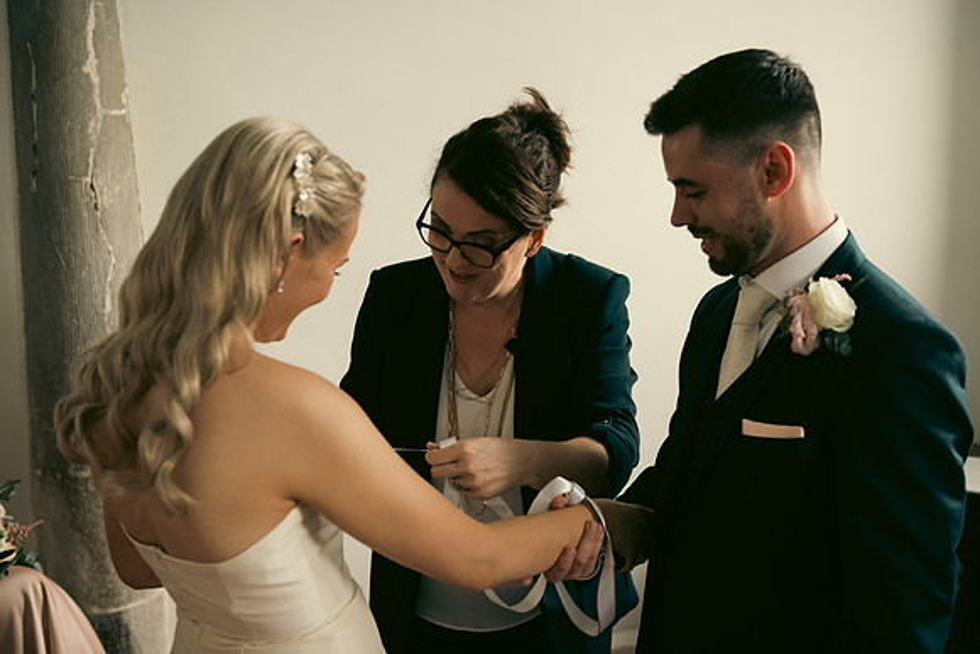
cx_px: 490
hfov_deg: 43.6
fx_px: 1225
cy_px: 327
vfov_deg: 29.9
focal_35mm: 45
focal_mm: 45
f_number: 3.5
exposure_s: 1/160
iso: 800
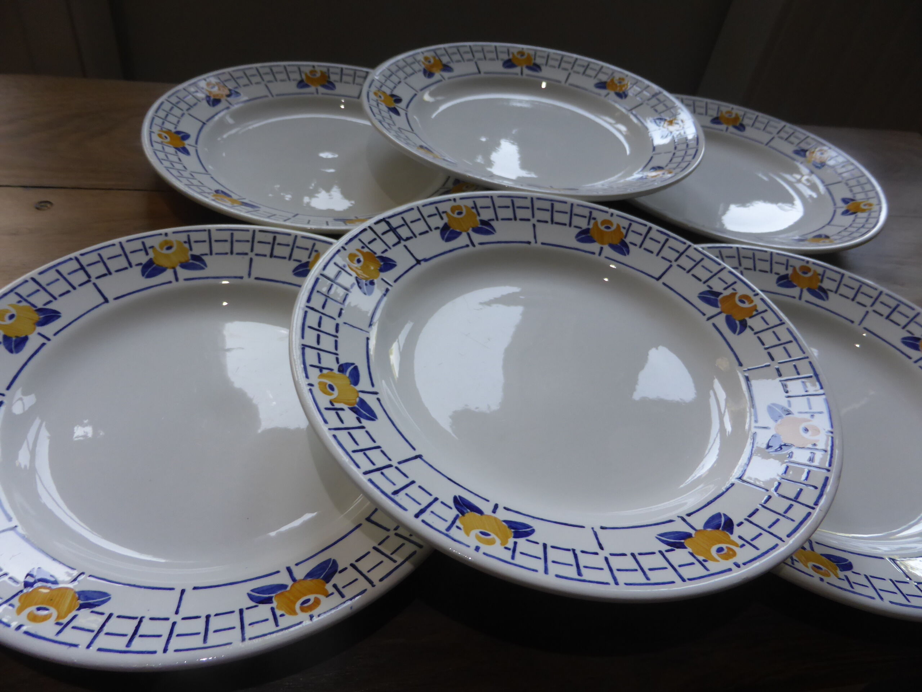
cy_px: 346
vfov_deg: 54.9
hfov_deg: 69.4
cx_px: 461
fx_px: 666
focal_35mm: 25
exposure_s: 1/60
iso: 160
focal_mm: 4.3
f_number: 3.3
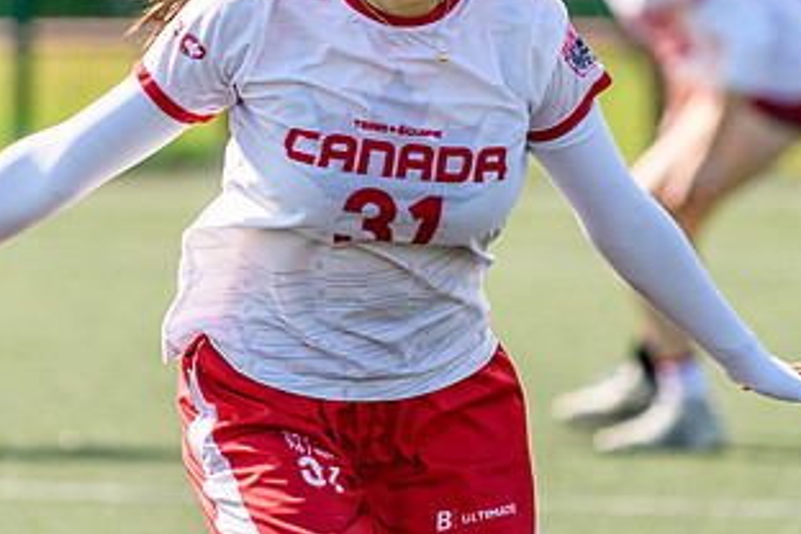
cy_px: 38
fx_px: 16241
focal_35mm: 730
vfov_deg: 1.9
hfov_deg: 2.8
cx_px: 352
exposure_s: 1/1000
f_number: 3.2
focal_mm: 200
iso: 125
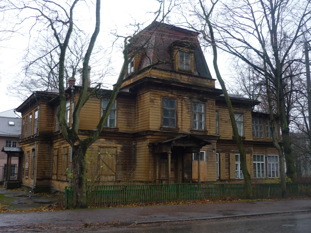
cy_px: 116
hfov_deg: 51.4
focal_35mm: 36
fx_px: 323
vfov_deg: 39.7
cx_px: 156
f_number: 2.8
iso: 100
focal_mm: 5.5
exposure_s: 1/80
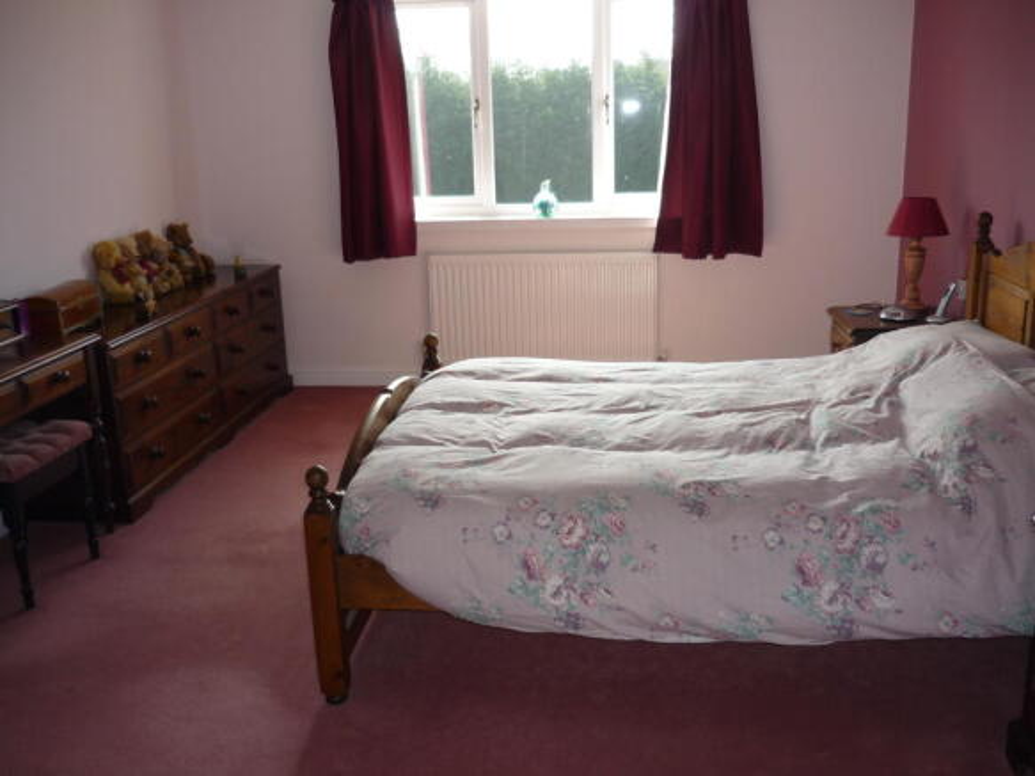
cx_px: 518
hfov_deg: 55.4
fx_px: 986
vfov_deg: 42.9
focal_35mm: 33
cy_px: 388
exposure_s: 1/160
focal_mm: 5.5
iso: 100
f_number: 2.8
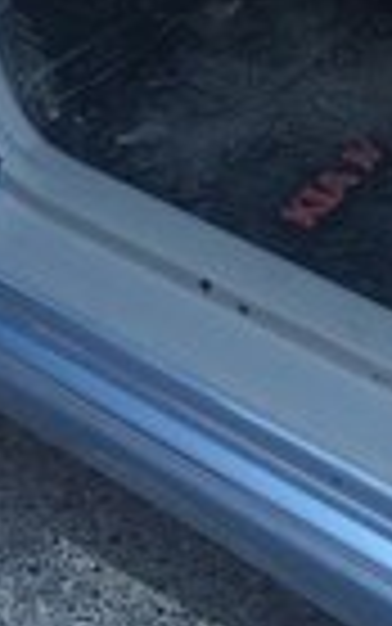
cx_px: 387
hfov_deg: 11.8
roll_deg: +5.2
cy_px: -383
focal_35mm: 110
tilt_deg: -23.7
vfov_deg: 16.7
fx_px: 1878
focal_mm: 4.15
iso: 40
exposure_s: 1/100
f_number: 2.2
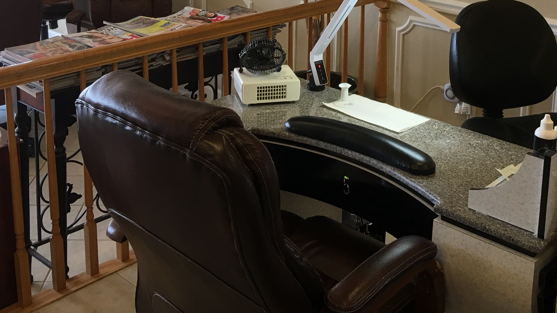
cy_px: -7
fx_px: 738
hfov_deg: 41.3
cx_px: 302
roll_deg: -1.5
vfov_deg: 22.9
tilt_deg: -11.4
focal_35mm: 50
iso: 40
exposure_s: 1/30
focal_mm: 4.15
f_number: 2.2
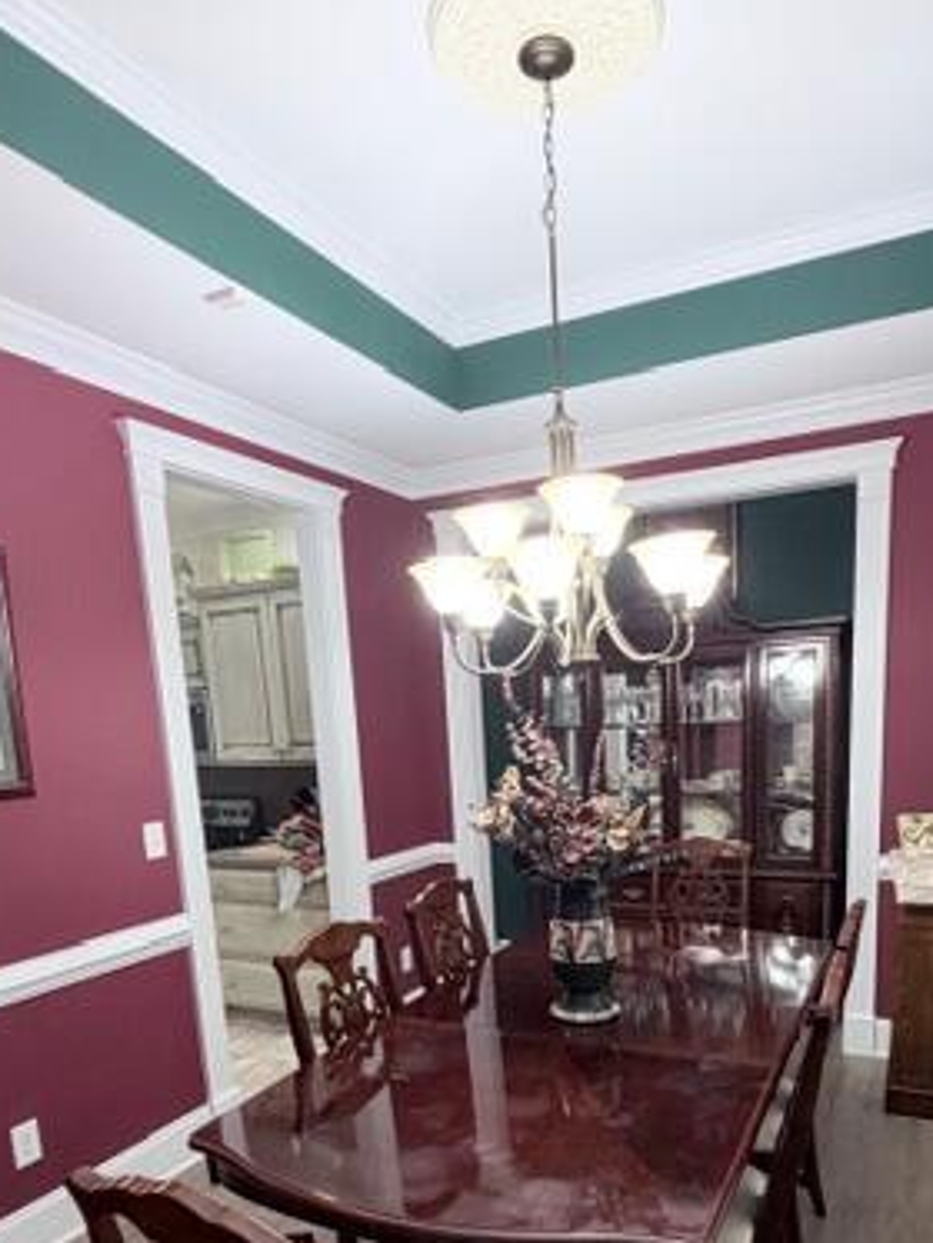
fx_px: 862
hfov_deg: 56.6
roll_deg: +2.1
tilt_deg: -10.0
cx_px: 543
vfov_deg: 68.5
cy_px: 876
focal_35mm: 24
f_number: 2.2
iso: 250
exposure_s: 1/60
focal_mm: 2.22
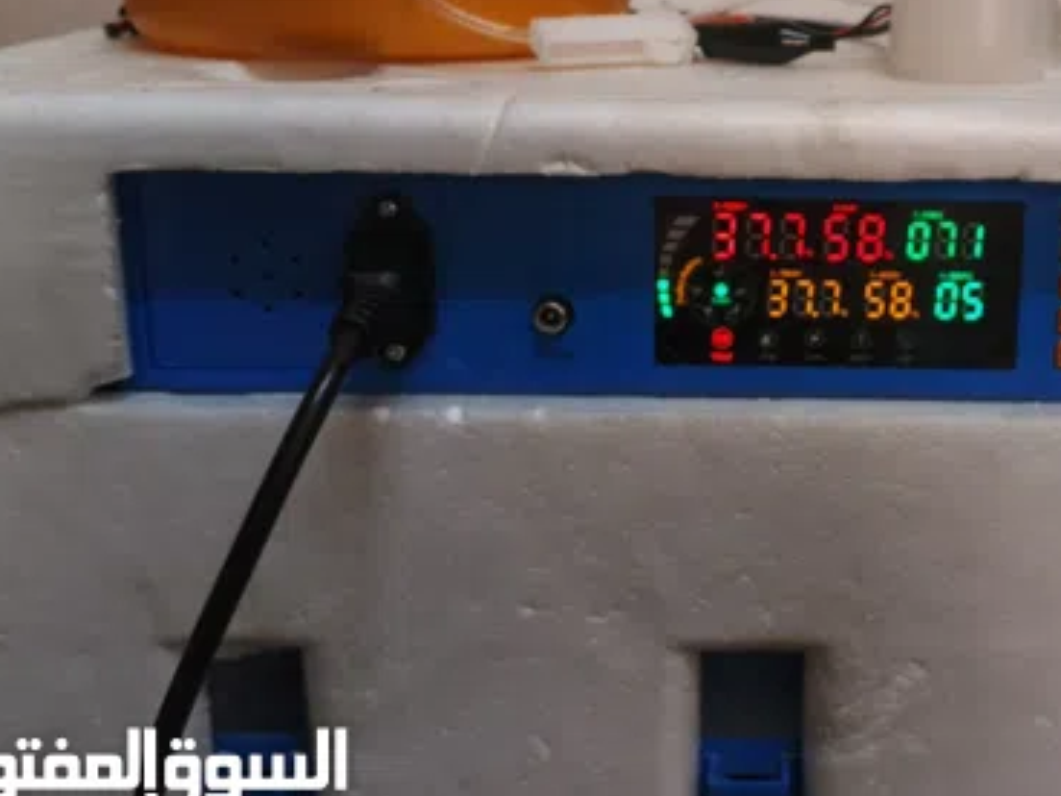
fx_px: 1226
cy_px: 311
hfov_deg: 45.4
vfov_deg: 35.8
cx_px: 781
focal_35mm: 40
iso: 613
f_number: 1.6
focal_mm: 4.09
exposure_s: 1/50
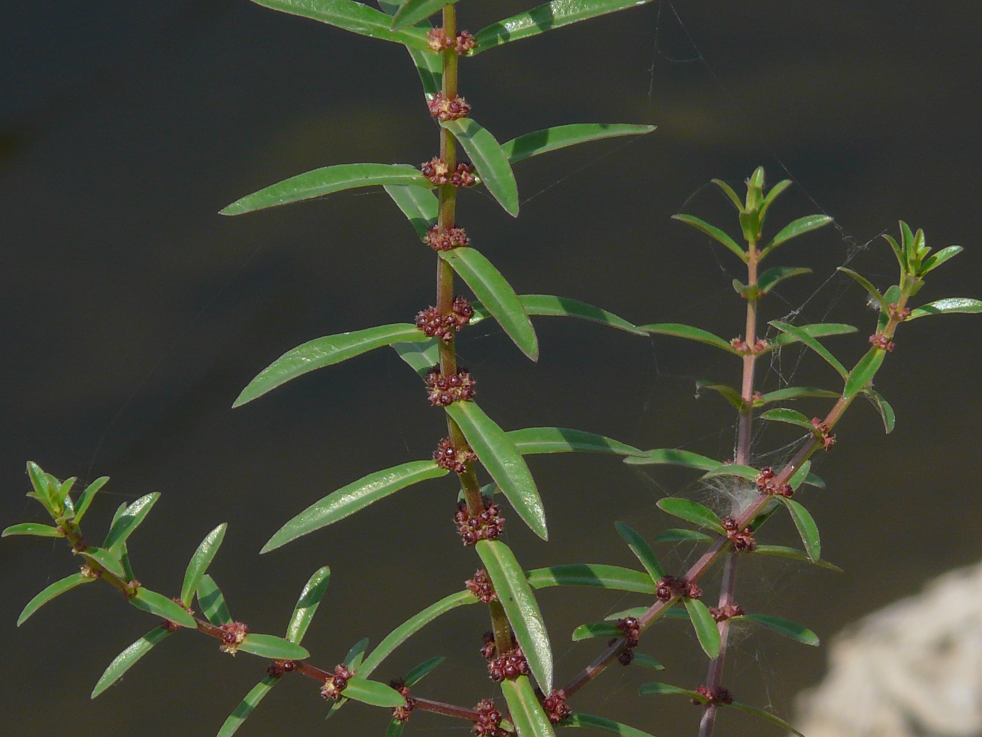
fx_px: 22780
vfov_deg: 1.9
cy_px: 368
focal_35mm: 803
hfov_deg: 2.5
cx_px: 491
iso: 100
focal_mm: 82.8
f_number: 6.3
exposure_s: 1/500
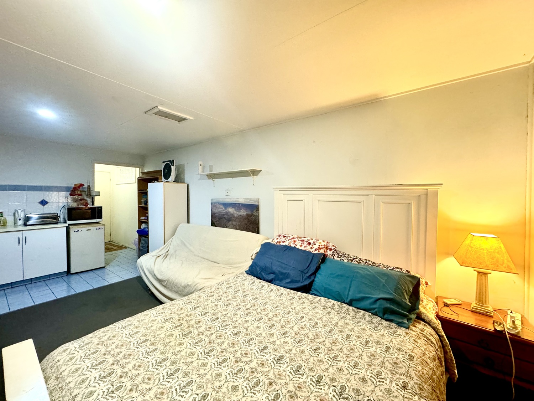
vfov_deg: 85.7
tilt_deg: -0.9
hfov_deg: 102.1
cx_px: 267
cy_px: 200
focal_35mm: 14
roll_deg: +0.2
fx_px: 216
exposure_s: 1/50
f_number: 2.2
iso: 400
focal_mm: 2.22
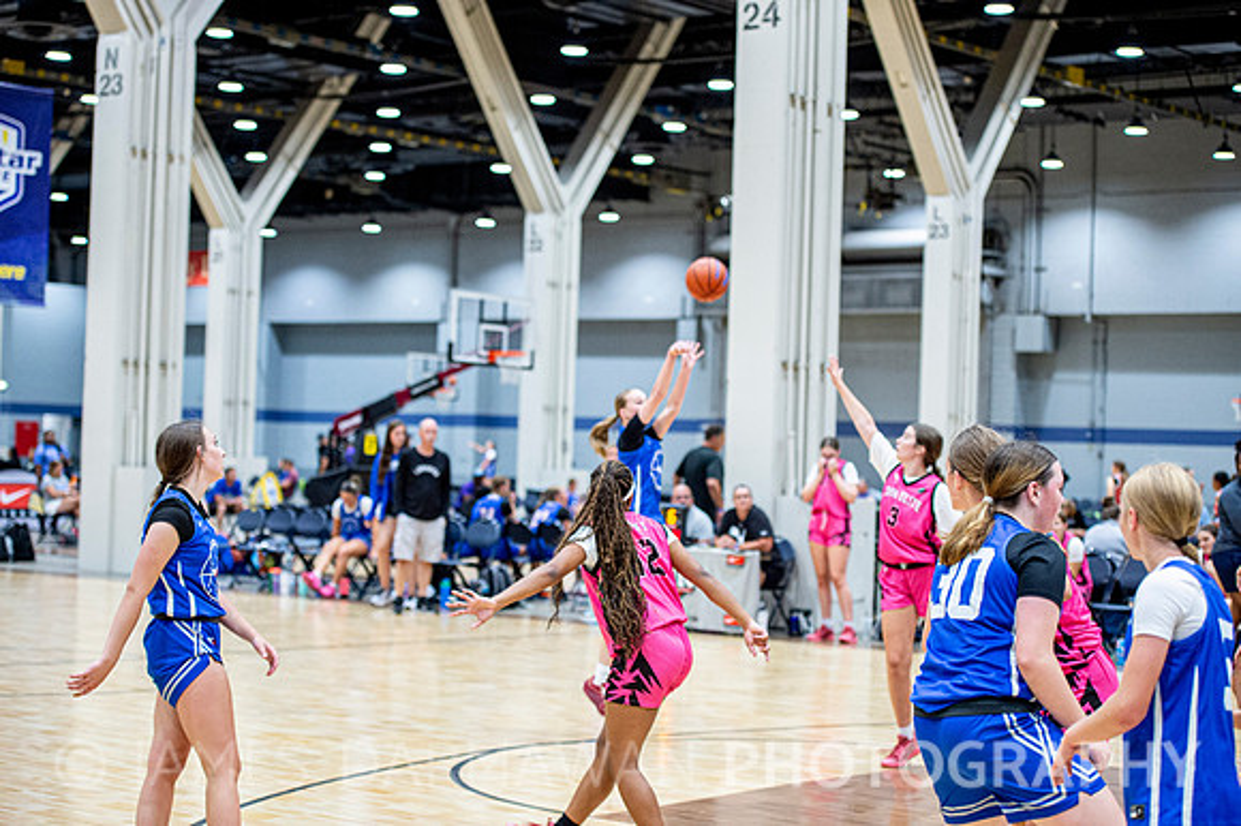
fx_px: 2412
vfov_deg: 19.4
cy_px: 413
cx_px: 620
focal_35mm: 70
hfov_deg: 28.9
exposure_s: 1/320
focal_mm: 70
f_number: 2.8
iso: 2000
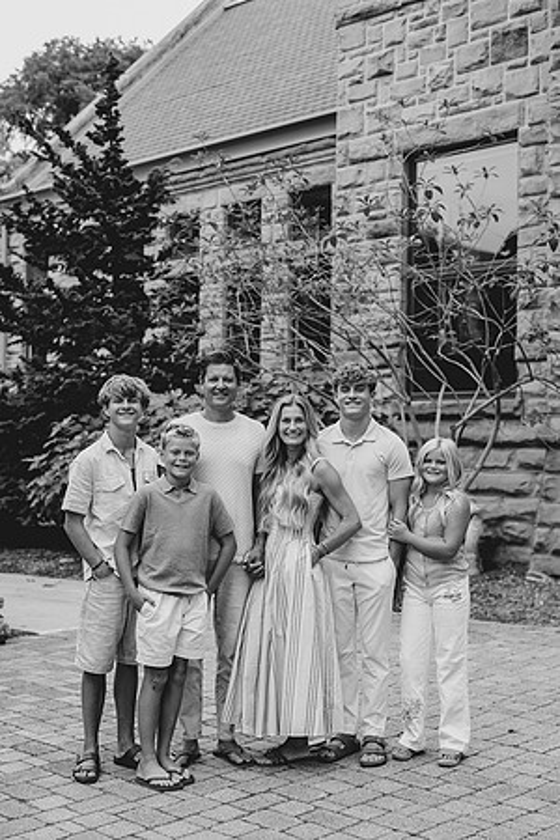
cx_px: 280
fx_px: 1167
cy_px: 420
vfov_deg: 39.6
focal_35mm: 50
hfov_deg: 27.0
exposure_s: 1/320
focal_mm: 50
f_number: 2.8
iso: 640
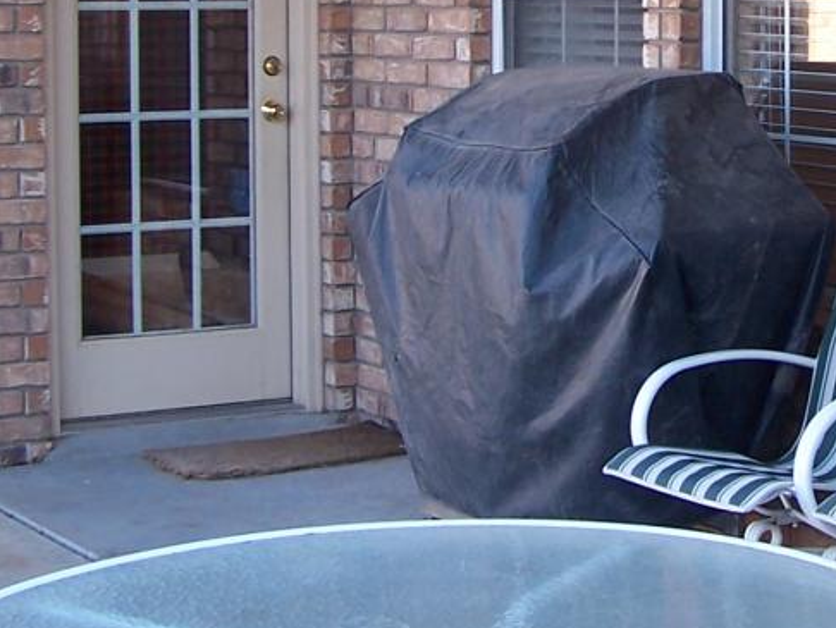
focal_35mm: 100
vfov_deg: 14.7
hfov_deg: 19.3
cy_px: 62
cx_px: 740
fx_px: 2416
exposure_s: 1/90
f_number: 2.8
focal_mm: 6.3
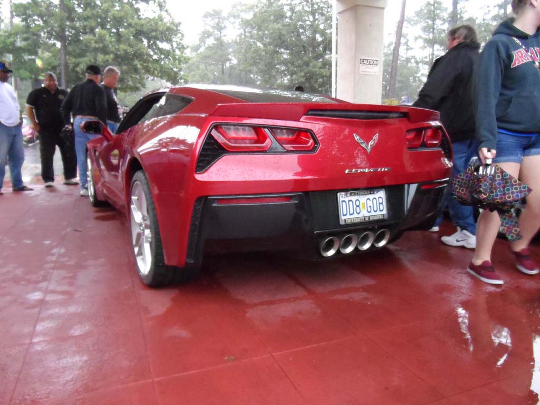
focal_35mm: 24
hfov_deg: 71.6
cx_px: 270
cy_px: 202
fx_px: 374
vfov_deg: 56.8
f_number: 3.2
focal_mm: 4
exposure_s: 1/30
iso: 640
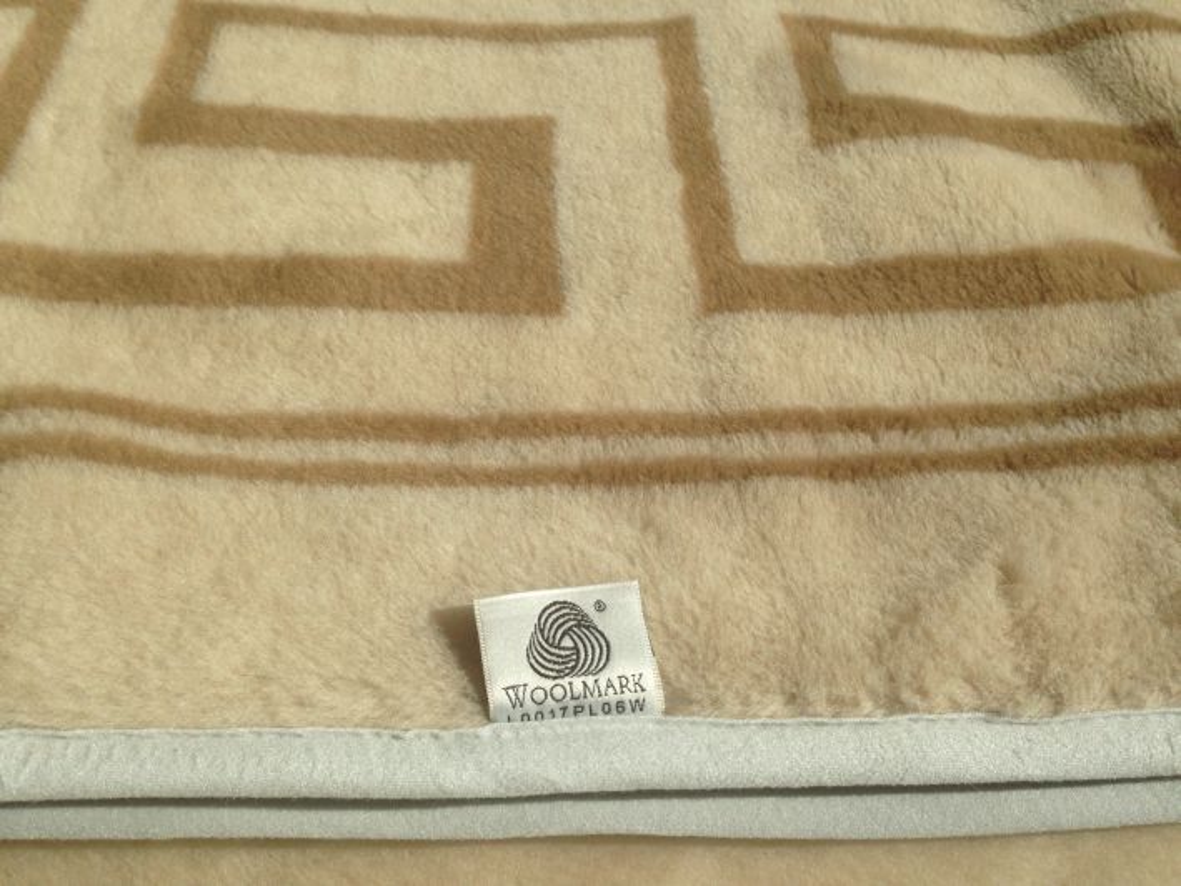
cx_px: 590
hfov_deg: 55.3
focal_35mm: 33
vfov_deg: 43.0
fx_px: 1126
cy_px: 443
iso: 50
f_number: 2.4
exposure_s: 1/2463
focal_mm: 4.13
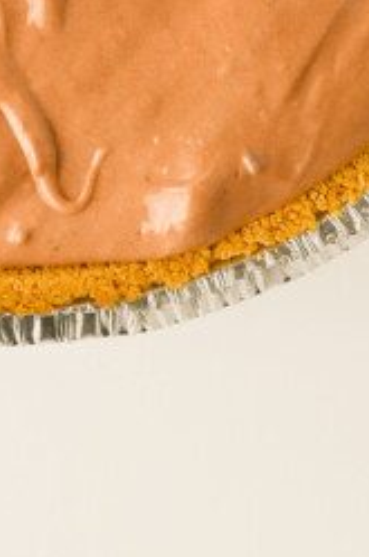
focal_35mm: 220
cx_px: 20
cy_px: -213
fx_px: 3396
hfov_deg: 6.2
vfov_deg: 9.2
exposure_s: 1/160
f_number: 4.5
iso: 160
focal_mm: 50
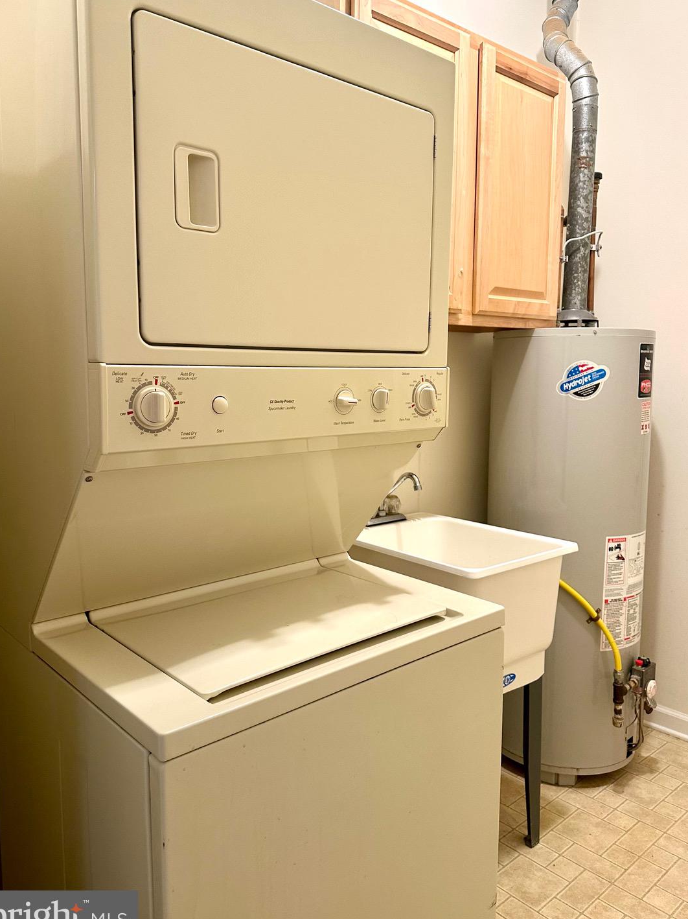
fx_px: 690
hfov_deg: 53.0
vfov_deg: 67.3
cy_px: 446
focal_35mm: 26
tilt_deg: -6.3
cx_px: 349
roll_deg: -2.2
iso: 160
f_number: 1.78
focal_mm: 6.86
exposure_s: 1/60
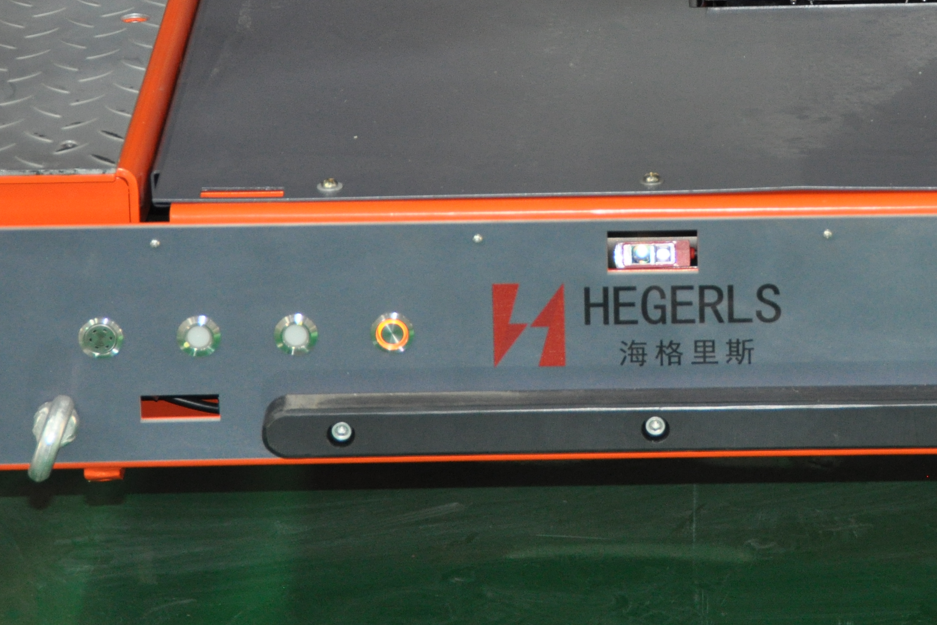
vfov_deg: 7.4
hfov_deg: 11.0
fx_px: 4839
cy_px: 134
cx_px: 707
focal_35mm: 186
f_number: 5
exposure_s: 1/60
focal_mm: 65
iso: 800
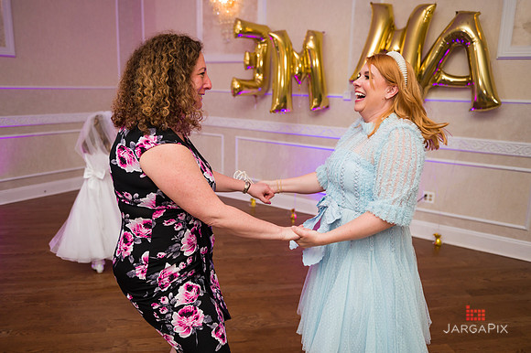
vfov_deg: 46.4
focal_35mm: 28
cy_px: 176
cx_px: 266
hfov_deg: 65.5
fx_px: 413
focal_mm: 28
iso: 1000
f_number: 3.2
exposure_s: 1/200
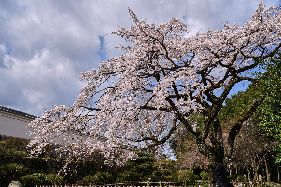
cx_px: 140
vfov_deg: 41.1
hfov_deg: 58.7
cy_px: 94
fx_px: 250
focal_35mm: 32
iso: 100
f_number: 8
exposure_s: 1/400
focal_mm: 32
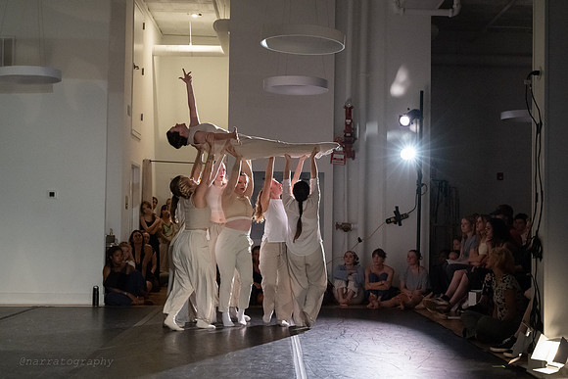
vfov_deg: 23.6
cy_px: 187
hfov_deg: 34.8
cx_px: 331
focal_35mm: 57
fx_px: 905
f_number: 3.5
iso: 6400
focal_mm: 49
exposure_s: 1/400
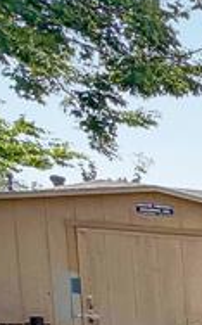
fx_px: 716
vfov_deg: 23.4
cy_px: 387
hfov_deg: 8.5
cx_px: 782
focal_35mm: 81
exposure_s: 1/1250
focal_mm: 2.22
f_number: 2.2
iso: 20
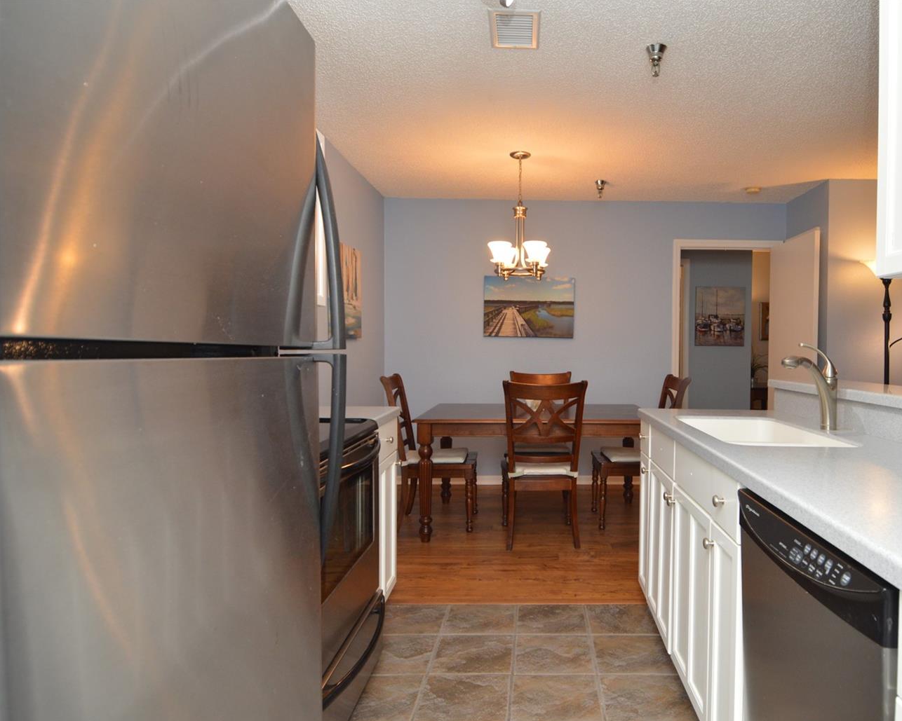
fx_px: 561
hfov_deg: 76.8
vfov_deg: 65.5
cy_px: 371
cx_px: 538
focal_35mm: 21
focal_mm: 12
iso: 450
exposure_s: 1/60
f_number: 4
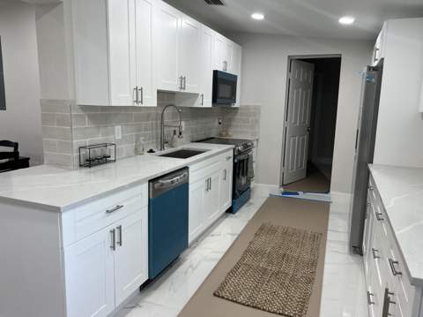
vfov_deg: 53.0
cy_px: 158
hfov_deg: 67.4
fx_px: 317
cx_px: 212
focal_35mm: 26
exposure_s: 1/120
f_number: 1.5
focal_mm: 5.7
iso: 50
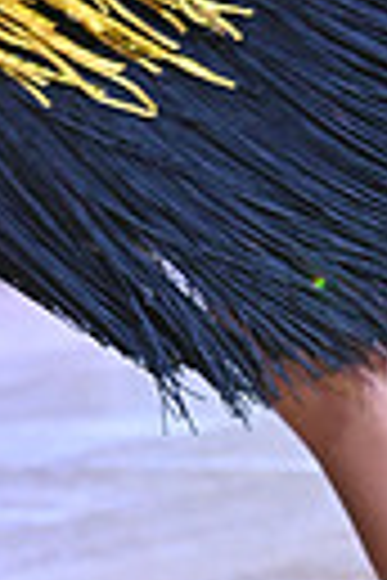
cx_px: -479
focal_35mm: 315
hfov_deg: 4.3
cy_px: -526
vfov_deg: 6.4
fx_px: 5079
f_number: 6.3
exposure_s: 1/400
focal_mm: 70
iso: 4000
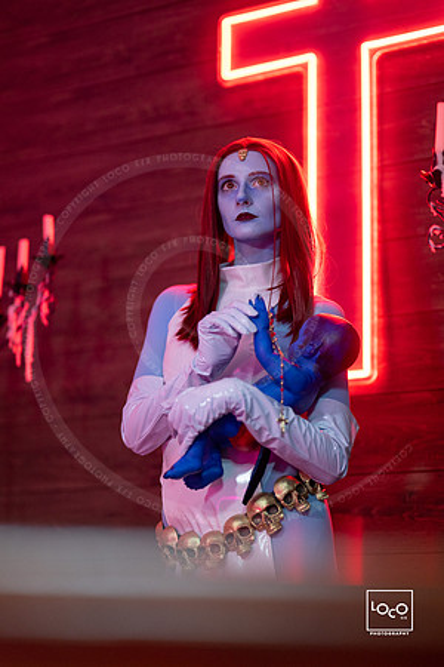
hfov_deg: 16.1
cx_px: 222
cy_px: 334
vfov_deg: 23.9
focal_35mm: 85
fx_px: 1572
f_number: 1.2
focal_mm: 85
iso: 1000
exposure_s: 1/250
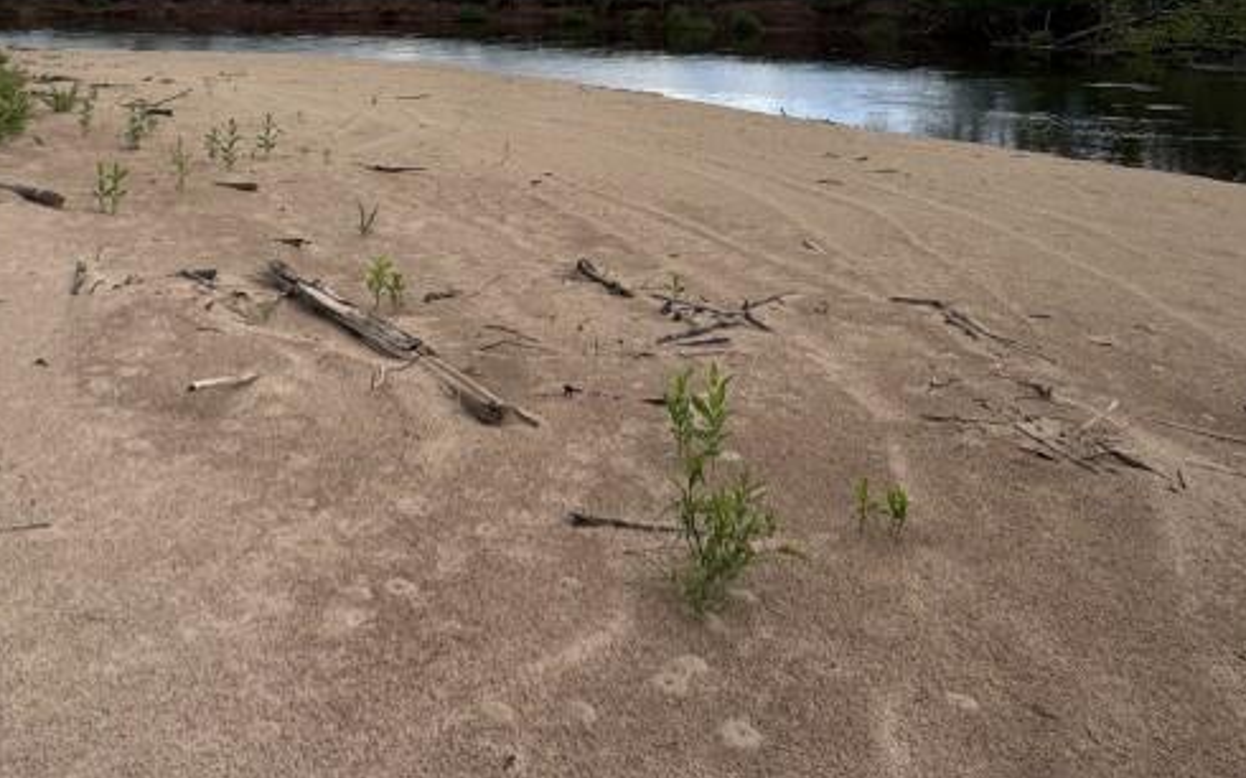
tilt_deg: -2.6
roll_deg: -0.2
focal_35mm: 31
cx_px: 501
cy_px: 10
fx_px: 1052
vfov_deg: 36.7
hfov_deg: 60.7
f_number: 2.2
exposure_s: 1/2342
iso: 50
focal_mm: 2.22
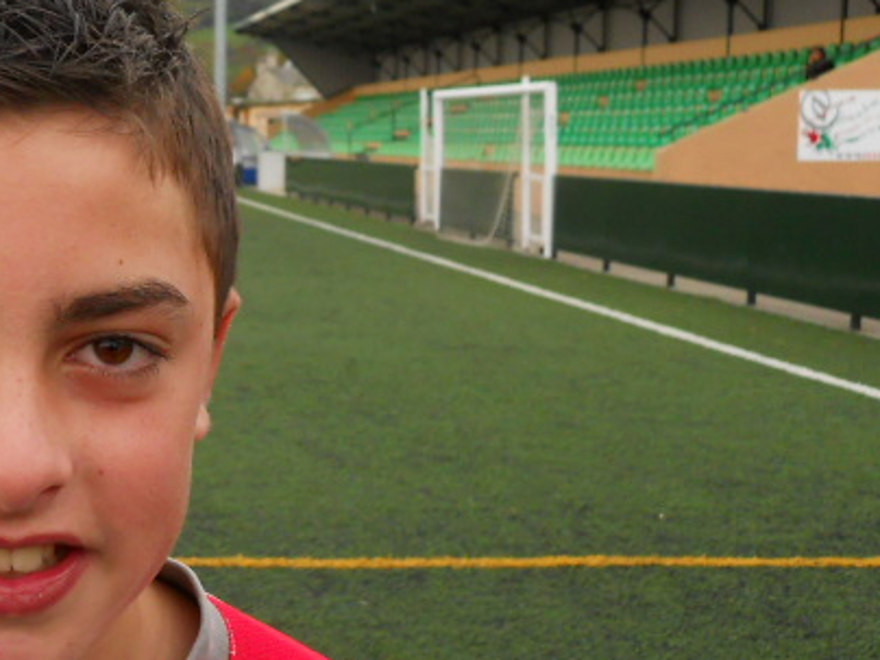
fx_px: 1805
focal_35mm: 71
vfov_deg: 20.7
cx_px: -83
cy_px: 327
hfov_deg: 25.5
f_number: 2.7
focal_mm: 5
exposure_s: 1/250
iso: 200
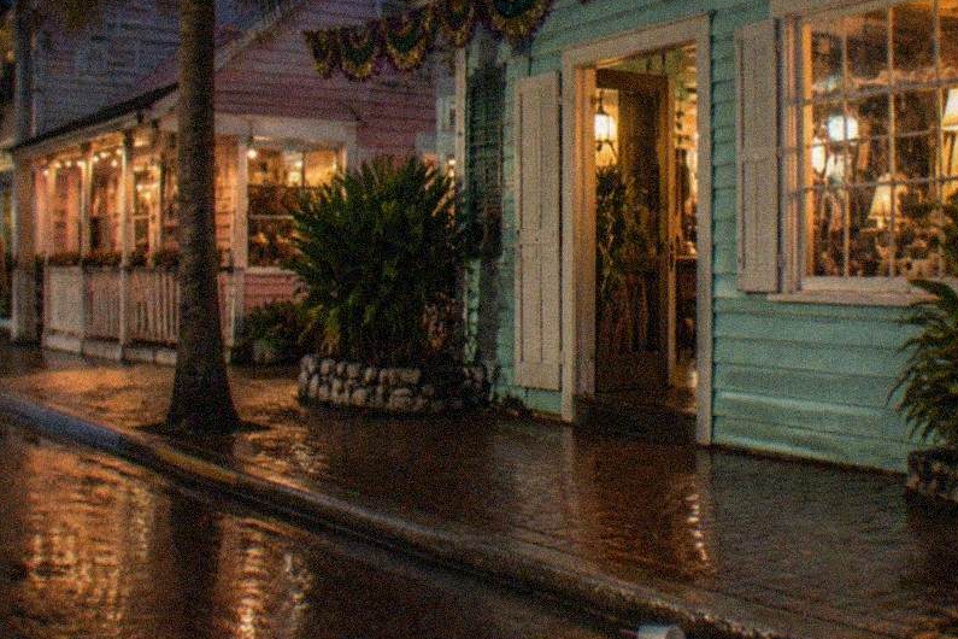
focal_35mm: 44
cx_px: 527
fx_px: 1171
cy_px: 277
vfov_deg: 30.5
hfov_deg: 44.4
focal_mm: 35
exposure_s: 1/20
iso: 3200
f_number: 7.1
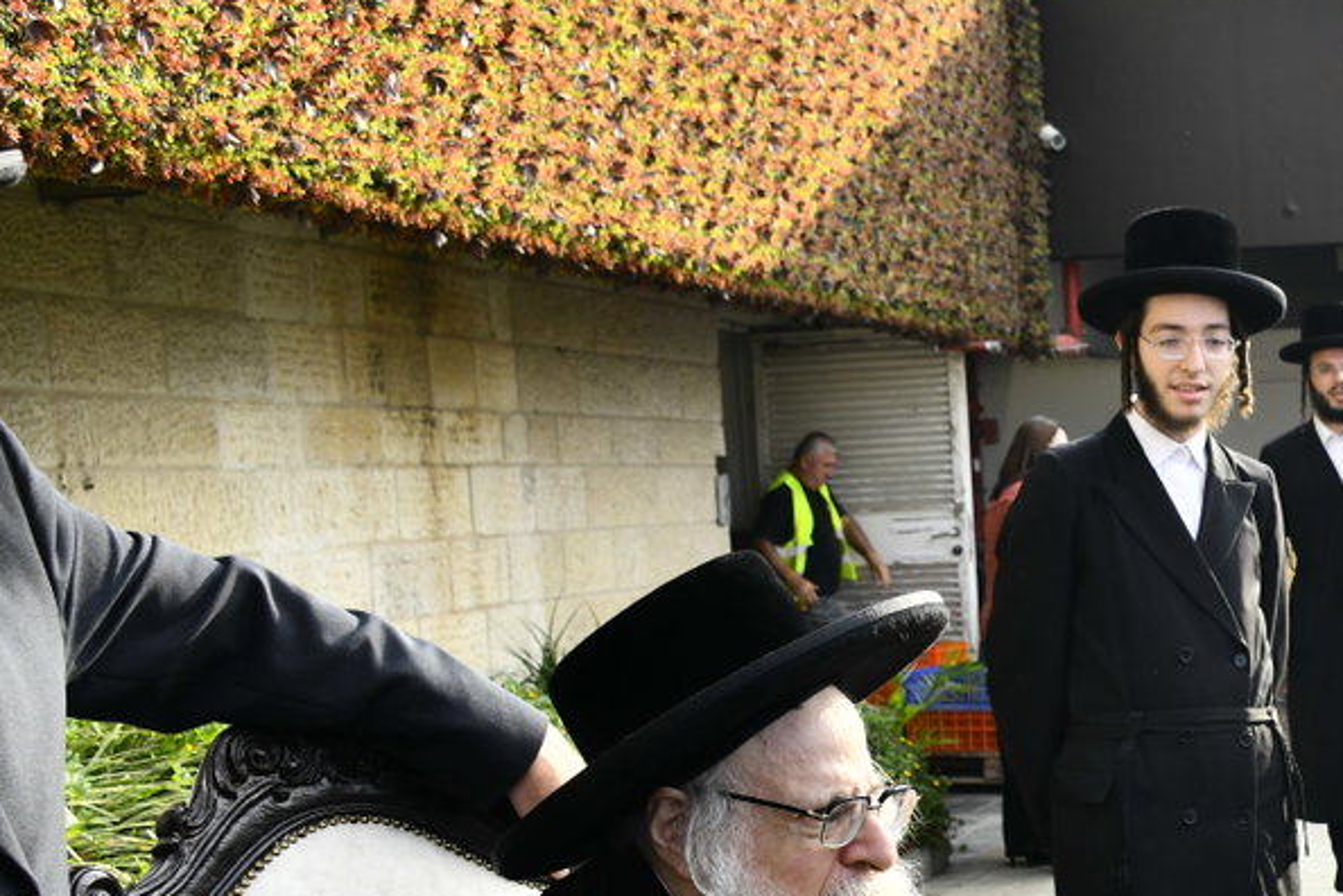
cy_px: 770
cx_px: 1420
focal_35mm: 66
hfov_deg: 28.2
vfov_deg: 20.3
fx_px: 2462
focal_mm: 28
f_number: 7.1
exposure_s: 1/320
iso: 250
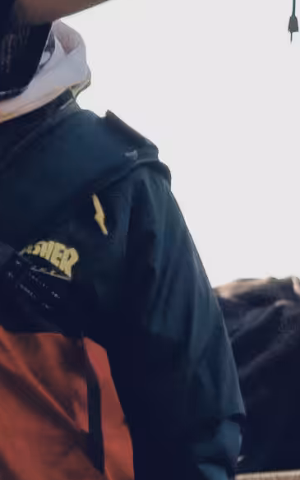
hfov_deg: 2.3
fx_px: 7260
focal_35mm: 555
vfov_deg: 3.8
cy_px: 192
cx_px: -781
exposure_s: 1/800
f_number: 5.6
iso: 800
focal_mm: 35
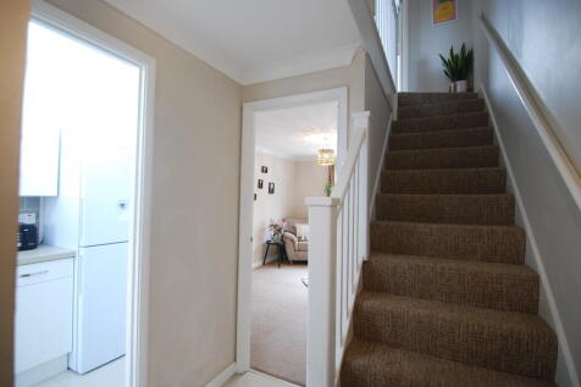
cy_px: 194
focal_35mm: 16
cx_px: 290
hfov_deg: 95.0
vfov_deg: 72.0
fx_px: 266
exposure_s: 1/13
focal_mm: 11
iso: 400
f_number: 2.8
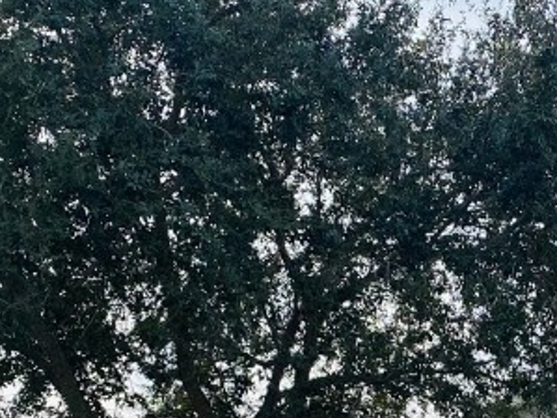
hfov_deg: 21.3
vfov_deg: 15.8
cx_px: 544
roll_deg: -0.1
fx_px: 1432
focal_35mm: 89
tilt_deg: +10.0
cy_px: 539
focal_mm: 4.25
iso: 32
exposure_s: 1/1629
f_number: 1.8
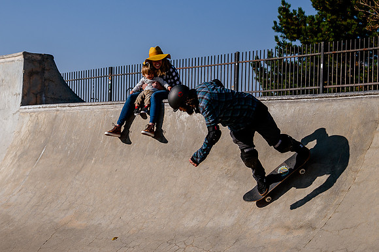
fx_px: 981
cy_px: 78
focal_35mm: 93
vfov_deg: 14.6
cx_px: 125
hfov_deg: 21.8
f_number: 10
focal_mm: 58
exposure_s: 1/640
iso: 200
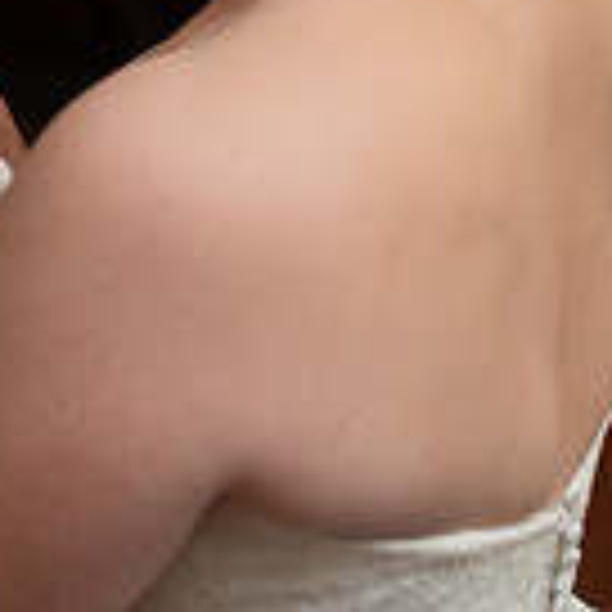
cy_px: 117
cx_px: -122
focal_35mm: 127
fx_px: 2540
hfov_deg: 13.4
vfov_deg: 13.7
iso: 500
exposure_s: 1/100
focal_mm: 35
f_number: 2.5
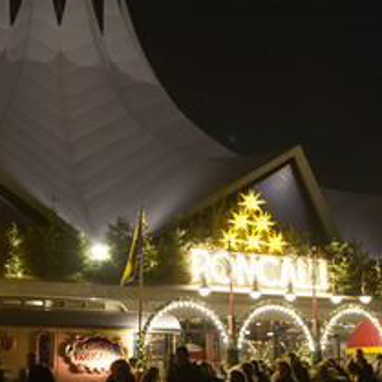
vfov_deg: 26.1
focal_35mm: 66
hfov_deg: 26.1
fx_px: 824
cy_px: 190
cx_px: 167
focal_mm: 36
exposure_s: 1/8
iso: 640
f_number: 5.6
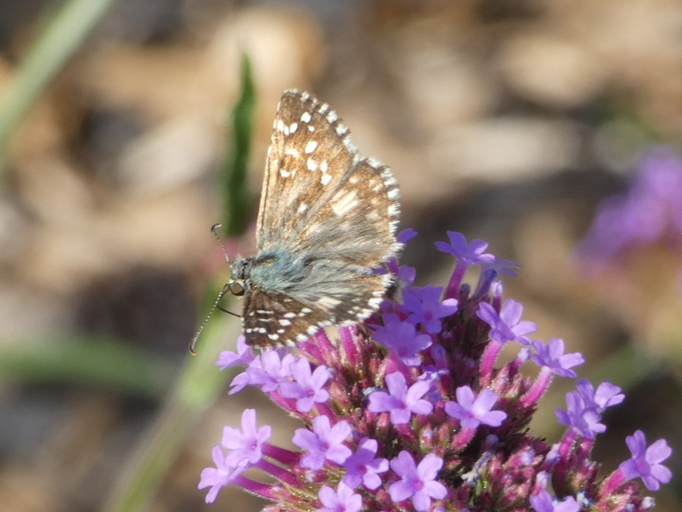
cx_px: 341
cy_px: 256
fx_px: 3823
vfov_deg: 7.7
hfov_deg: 10.2
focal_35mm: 194
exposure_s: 1/80
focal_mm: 34.8
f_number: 5.5
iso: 80
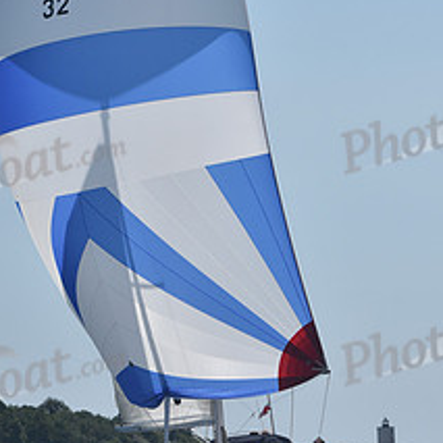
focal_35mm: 269
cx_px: 234
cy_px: 42
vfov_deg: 6.5
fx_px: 3895
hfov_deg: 6.5
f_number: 6.3
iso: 250
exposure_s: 1/1250
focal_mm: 116
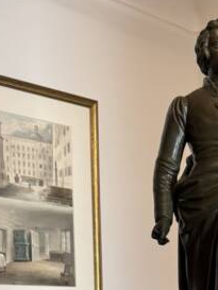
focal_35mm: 79
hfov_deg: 18.1
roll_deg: -0.8
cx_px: 229
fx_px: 663
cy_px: 381
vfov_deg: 22.1
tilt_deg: -6.6
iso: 200
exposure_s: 1/100
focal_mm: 6.76
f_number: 1.78
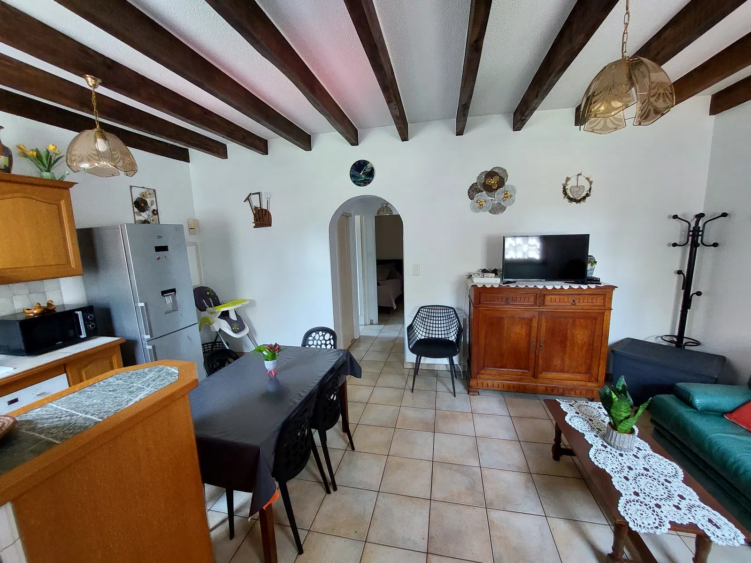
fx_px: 282
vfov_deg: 89.9
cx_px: 376
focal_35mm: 13
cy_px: 282
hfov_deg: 106.2
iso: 320
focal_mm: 1.74
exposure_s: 1/40
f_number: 2.2
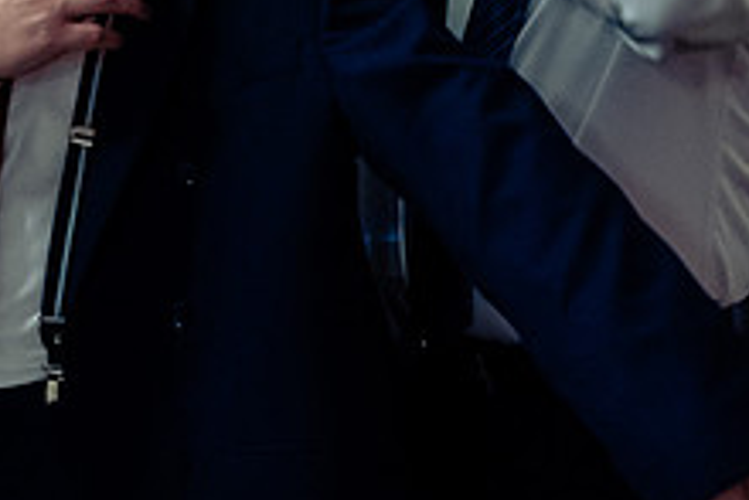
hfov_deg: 21.7
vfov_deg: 14.6
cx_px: 210
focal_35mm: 93
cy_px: 73
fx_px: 1936
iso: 4000
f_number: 2.8
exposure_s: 1/100
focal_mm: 31
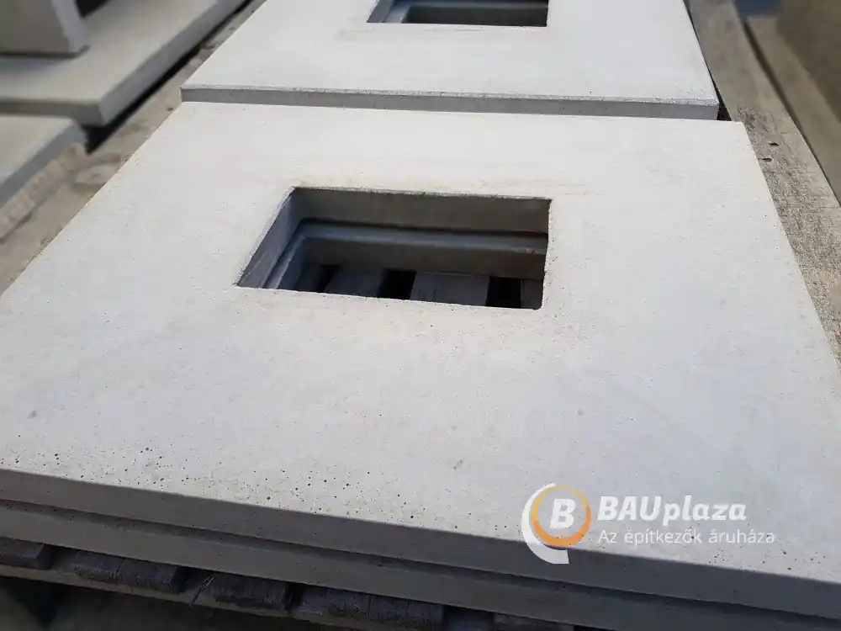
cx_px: 420
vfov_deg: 53.1
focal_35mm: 26
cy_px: 316
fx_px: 632
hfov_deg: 67.3
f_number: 1.7
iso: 40
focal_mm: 4.2
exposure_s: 1/824
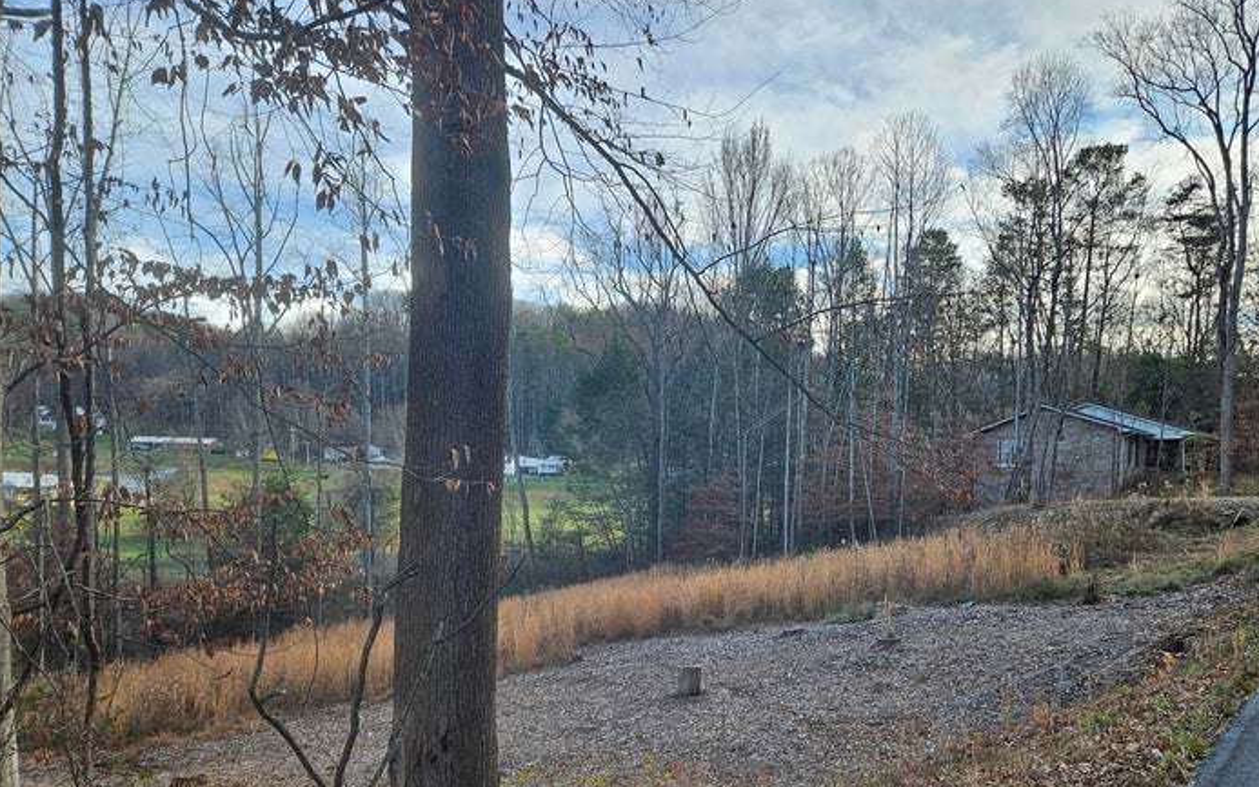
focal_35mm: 30
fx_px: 1029
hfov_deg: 62.7
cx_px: 711
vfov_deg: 41.0
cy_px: 558
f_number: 1.8
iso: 25
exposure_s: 1/312
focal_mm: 5.4
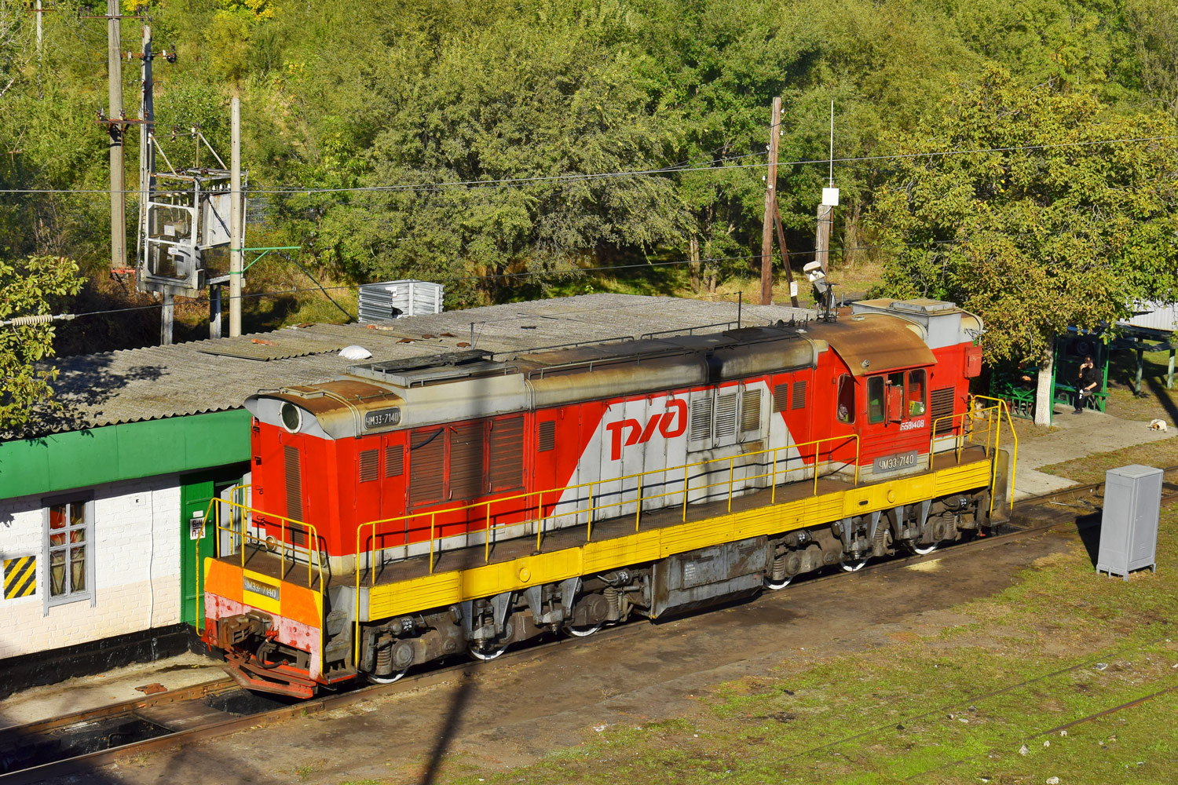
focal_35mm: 60
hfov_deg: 33.4
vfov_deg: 22.6
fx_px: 1963
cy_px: 392
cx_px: 589
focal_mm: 40
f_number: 7.1
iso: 200
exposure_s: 1/1000
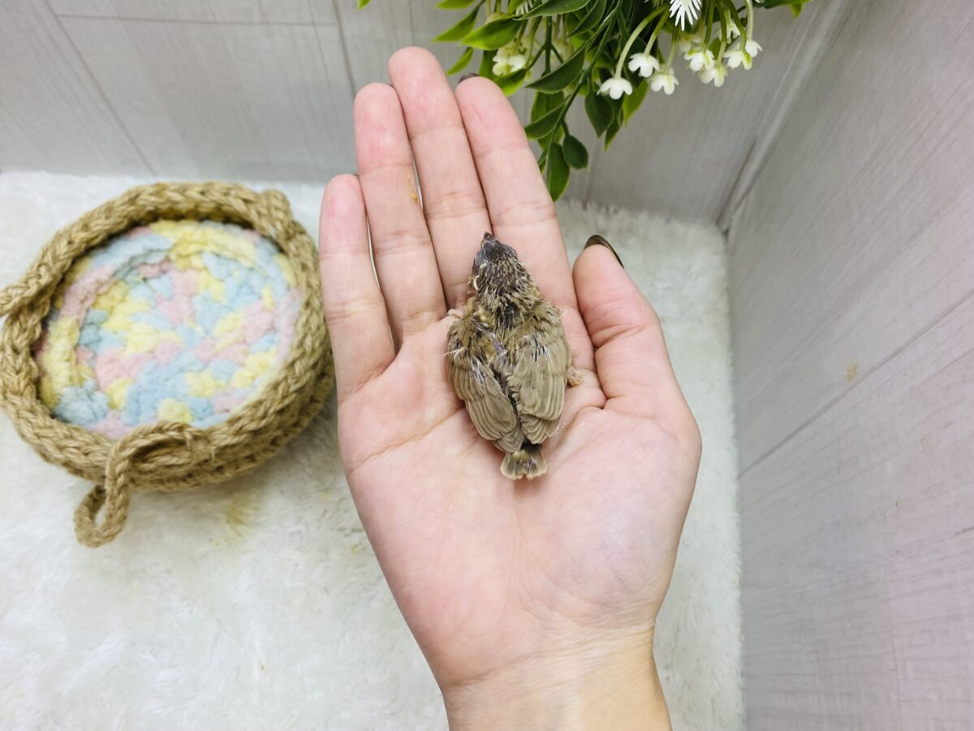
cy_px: 366
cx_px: 487
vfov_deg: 53.1
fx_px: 732
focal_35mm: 26
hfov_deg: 67.3
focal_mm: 4.25
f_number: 1.8
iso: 80
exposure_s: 1/100
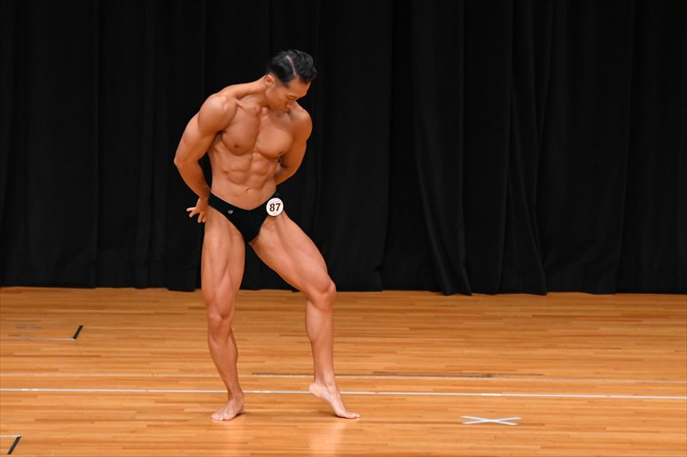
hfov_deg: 7.2
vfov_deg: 4.8
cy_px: 228
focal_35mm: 285
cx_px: 344
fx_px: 5436
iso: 3200
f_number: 5.6
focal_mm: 190
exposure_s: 1/400
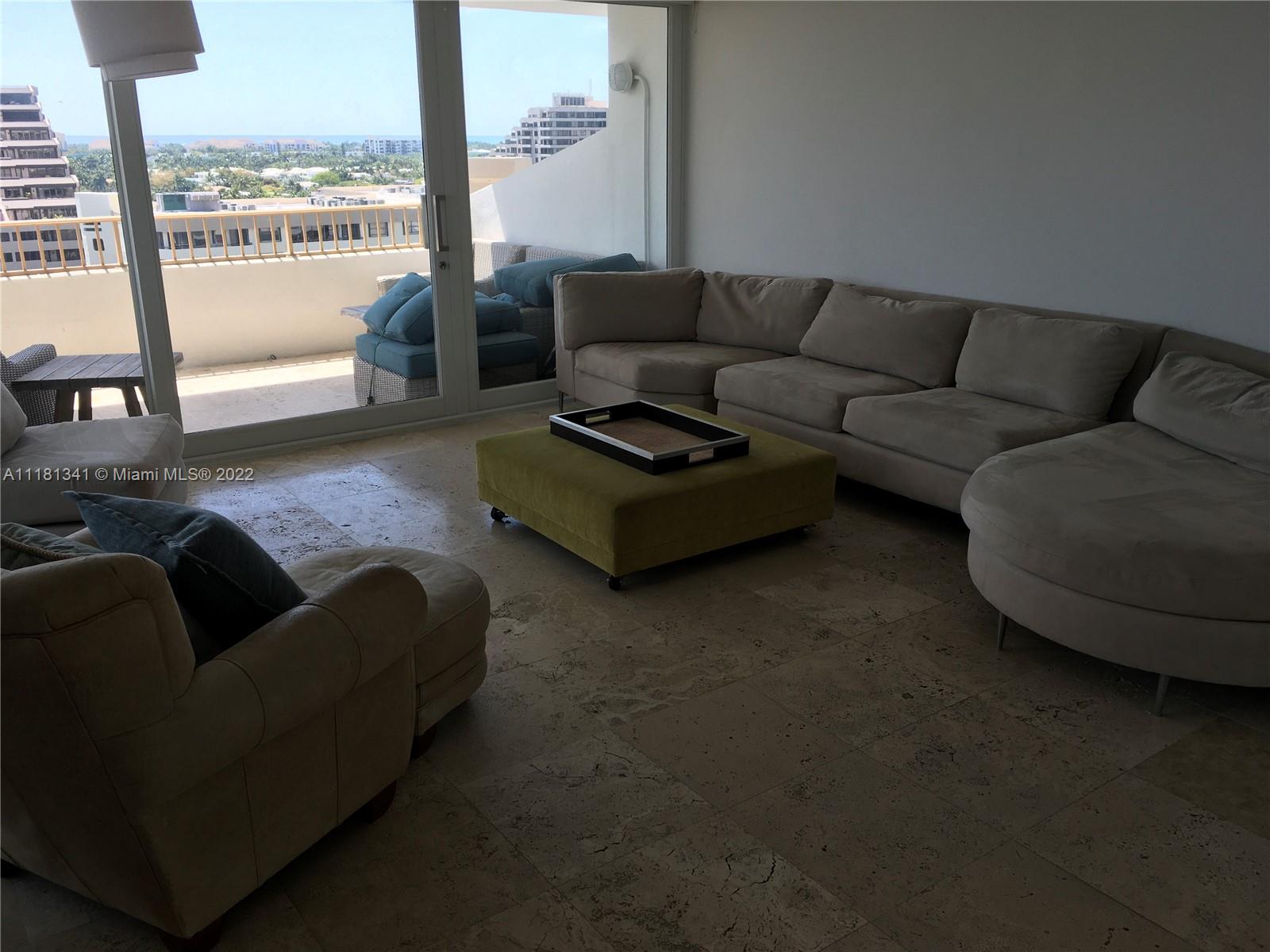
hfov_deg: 61.7
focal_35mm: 29
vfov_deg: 48.2
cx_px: 635
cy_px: 476
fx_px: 1064
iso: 25
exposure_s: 1/403
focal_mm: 4.15
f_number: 2.2
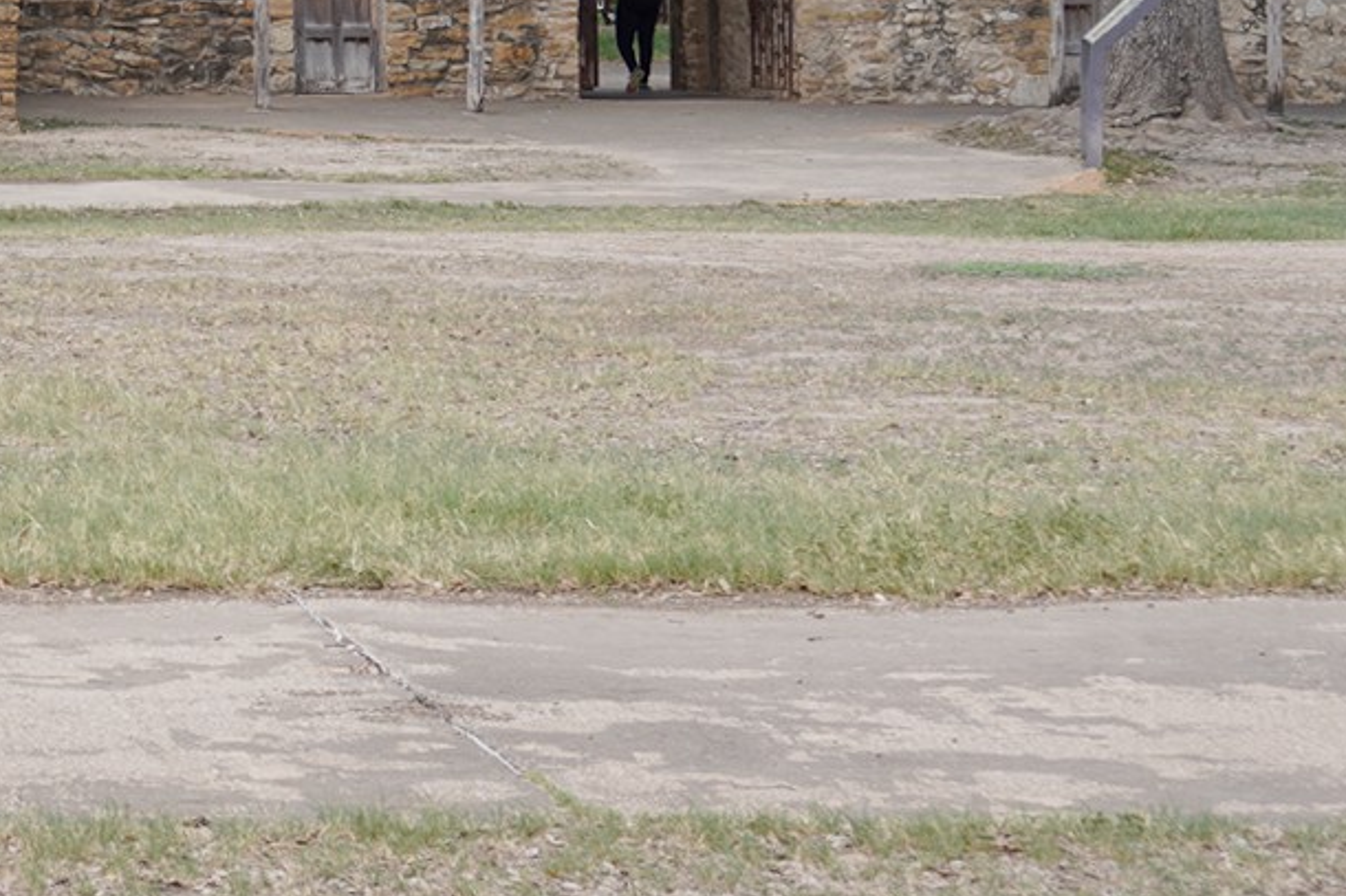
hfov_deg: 13.4
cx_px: -703
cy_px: -409
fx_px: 5382
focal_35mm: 144
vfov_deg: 9.3
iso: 100
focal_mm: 44
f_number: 8
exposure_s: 1/100
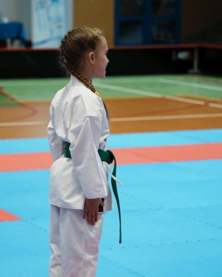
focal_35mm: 149
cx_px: 88
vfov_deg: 12.9
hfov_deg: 10.4
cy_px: 139
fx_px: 1224
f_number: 4
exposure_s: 1/100
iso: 640
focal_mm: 105
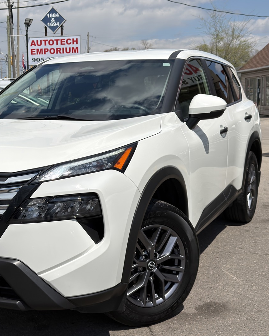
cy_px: 167
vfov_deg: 35.4
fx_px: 527
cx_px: 62
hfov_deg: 28.1
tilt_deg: -7.7
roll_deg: +0.9
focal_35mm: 53
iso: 64
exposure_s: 1/11364
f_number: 1.78
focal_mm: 6.76
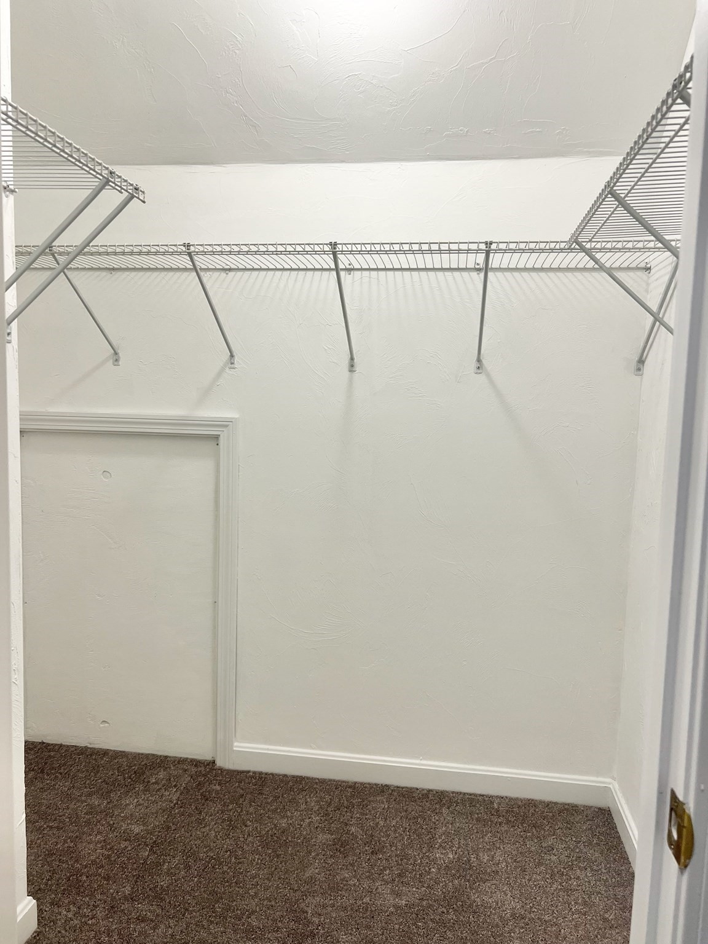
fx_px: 709
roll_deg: -1.0
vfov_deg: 67.3
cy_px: 472
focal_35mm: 26
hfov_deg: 53.1
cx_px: 354
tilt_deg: -6.2
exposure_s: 1/120
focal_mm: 5.7
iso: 100
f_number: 1.5
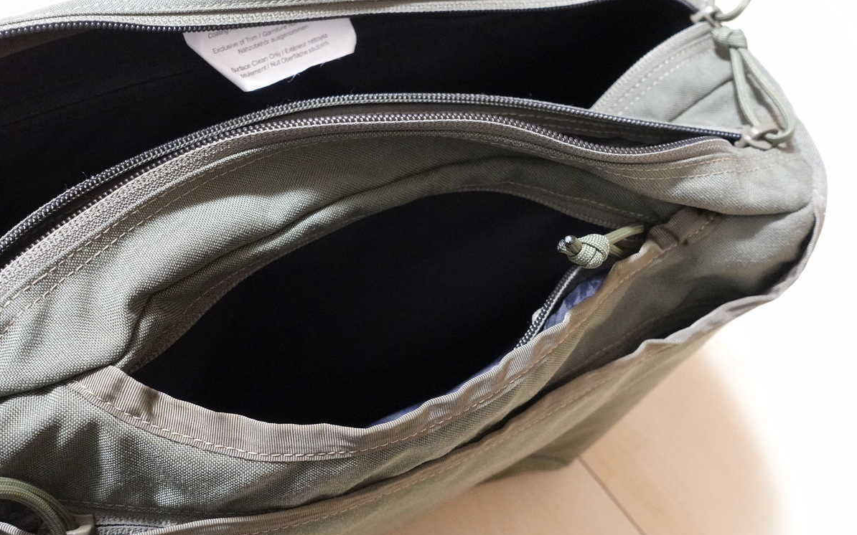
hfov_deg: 47.2
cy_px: 275
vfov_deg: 30.5
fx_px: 981
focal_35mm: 42
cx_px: 428
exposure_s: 1/40
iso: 5000
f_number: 4
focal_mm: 15.1
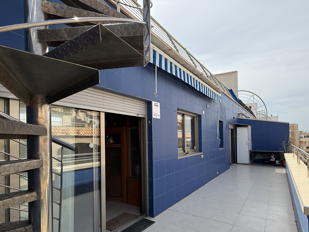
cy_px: 137
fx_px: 170
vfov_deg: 68.1
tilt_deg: -0.2
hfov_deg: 83.7
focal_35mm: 19
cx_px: 185
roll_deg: +0.9
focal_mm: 2.22
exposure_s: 1/1656
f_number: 2.2
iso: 50
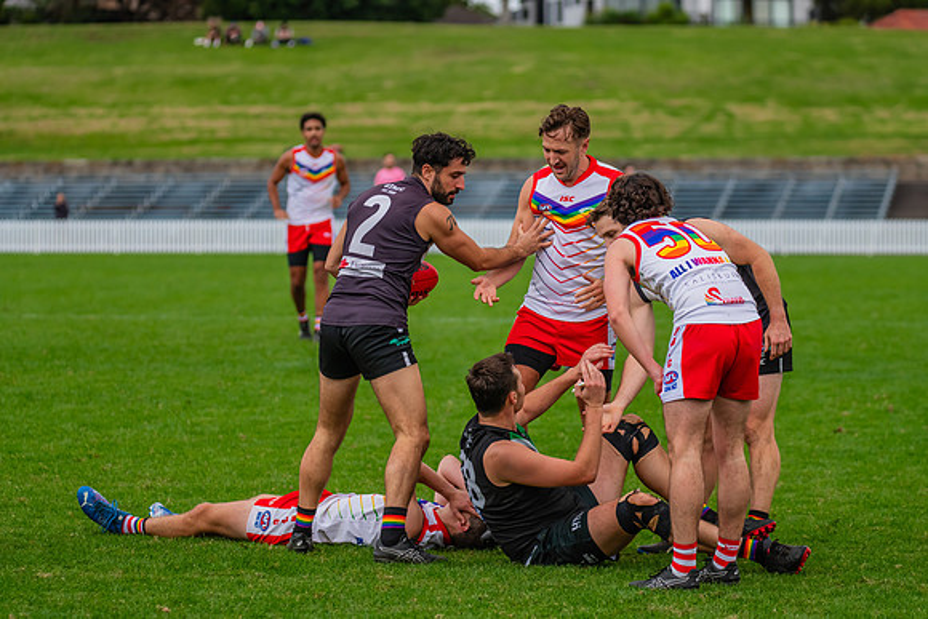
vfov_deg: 8.1
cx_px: 464
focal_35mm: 170
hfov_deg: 12.1
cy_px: 310
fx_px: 4383
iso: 800
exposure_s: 1/1000
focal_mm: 170
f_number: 4
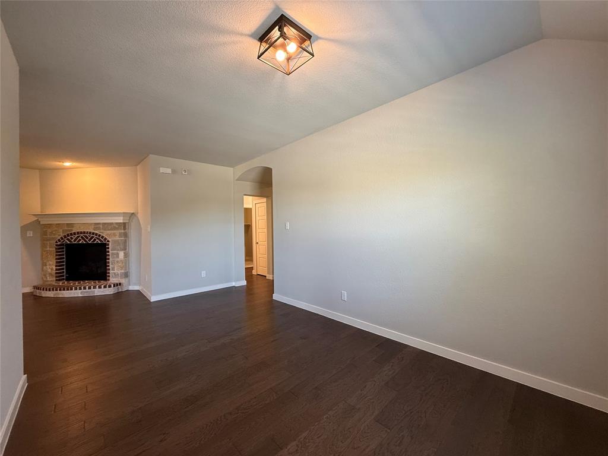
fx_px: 246
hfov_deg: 102.1
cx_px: 304
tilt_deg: -0.1
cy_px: 228
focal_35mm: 14
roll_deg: +0.8
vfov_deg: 85.7
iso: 200
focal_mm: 2.22
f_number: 2.2
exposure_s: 1/60
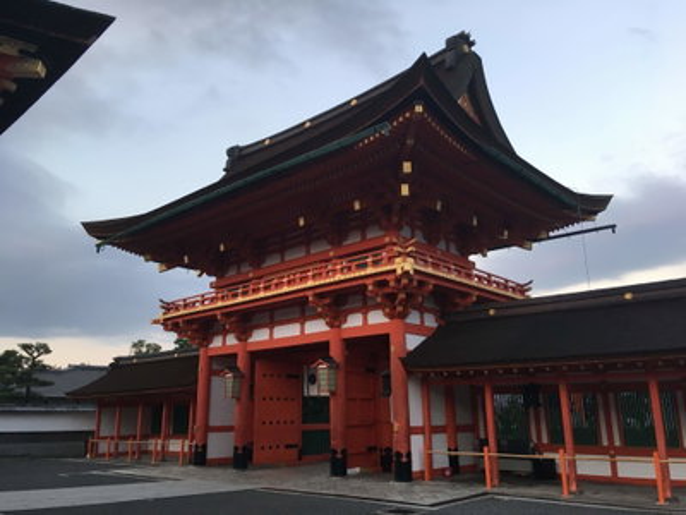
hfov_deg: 61.7
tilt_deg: +15.4
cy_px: 258
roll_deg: +0.4
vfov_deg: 48.2
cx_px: 343
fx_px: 575
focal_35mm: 29
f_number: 2.2
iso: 25
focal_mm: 4.15
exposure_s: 1/30
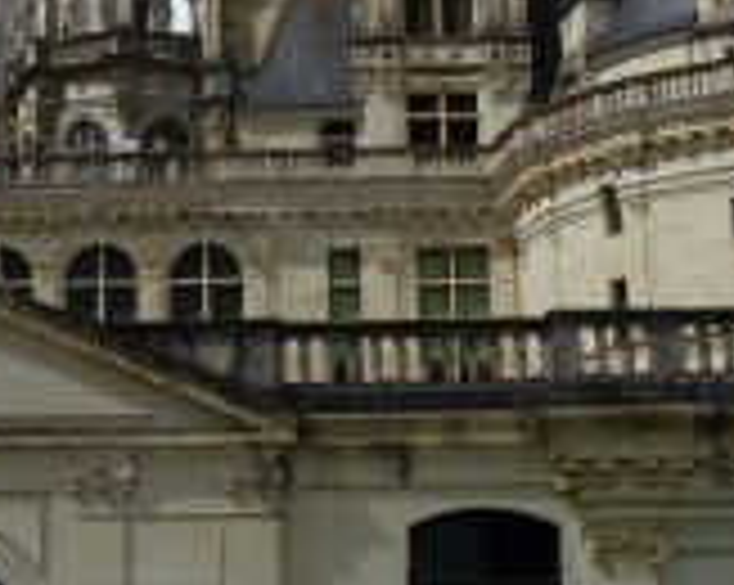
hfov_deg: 16.3
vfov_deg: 13.0
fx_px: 2539
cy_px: 2
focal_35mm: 117
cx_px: 126
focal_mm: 7
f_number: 4
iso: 100
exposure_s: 1/1300
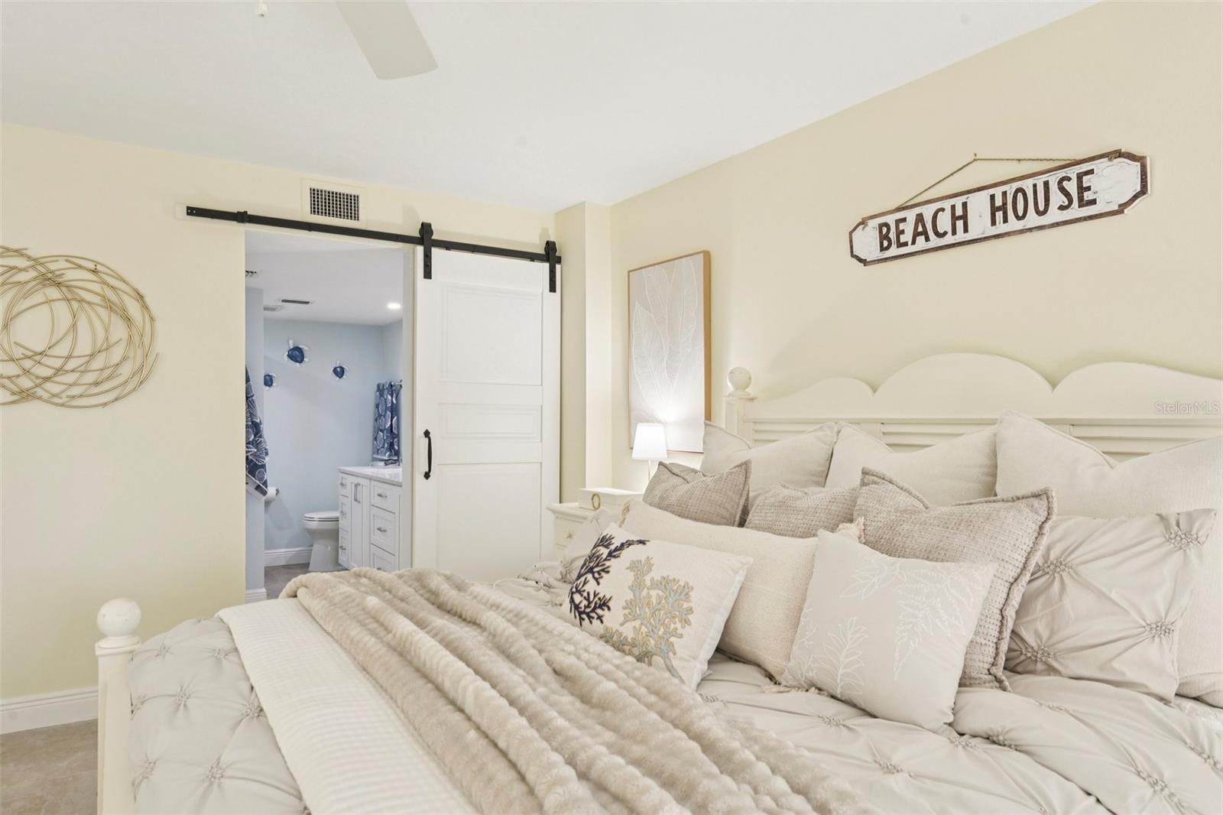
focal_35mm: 22
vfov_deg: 57.2
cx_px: 612
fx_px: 747
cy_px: 408
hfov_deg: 78.6
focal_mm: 22
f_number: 8
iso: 400
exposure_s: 1/60
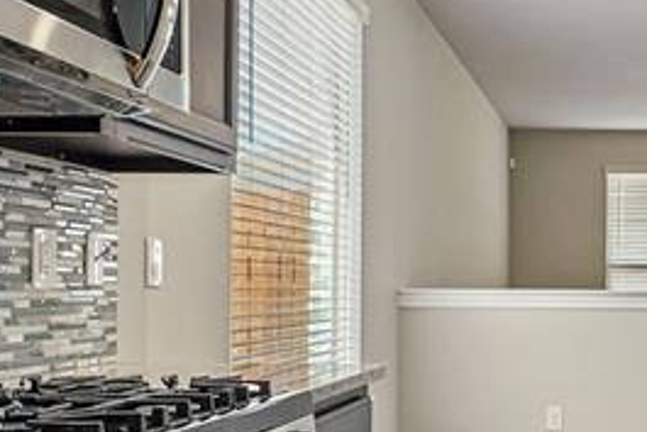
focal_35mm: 54
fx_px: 971
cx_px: 607
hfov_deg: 34.4
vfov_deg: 25.0
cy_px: 288
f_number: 9
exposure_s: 1/10
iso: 400
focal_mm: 14
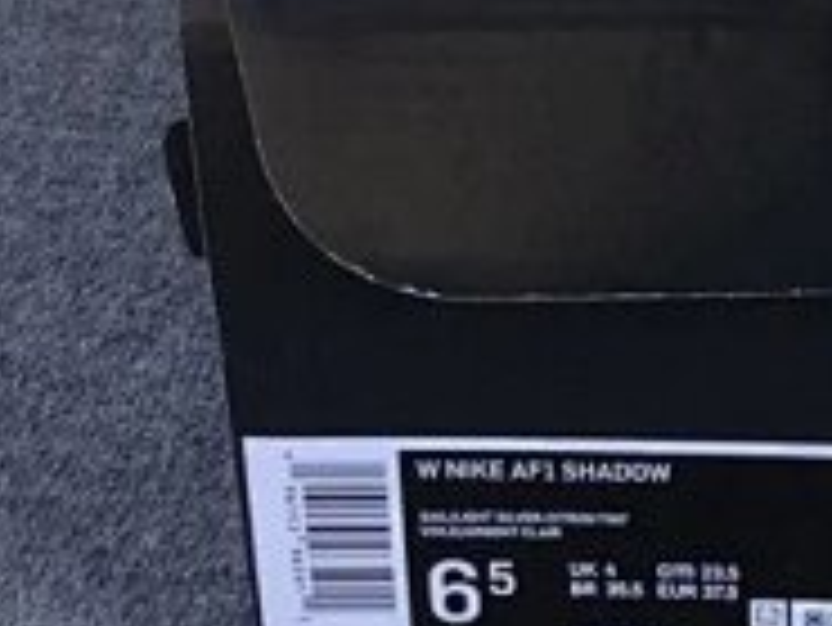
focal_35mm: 107
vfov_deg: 13.3
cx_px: 1057
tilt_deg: -19.7
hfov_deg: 17.3
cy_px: -221
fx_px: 2573
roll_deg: -0.2
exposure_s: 1/364
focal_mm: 3.3
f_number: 2.4
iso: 25
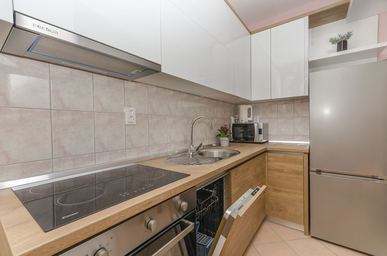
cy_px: 128
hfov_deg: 100.5
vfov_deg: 77.1
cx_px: 194
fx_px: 161
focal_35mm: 15
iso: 100
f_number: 9
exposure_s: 1/160
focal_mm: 10
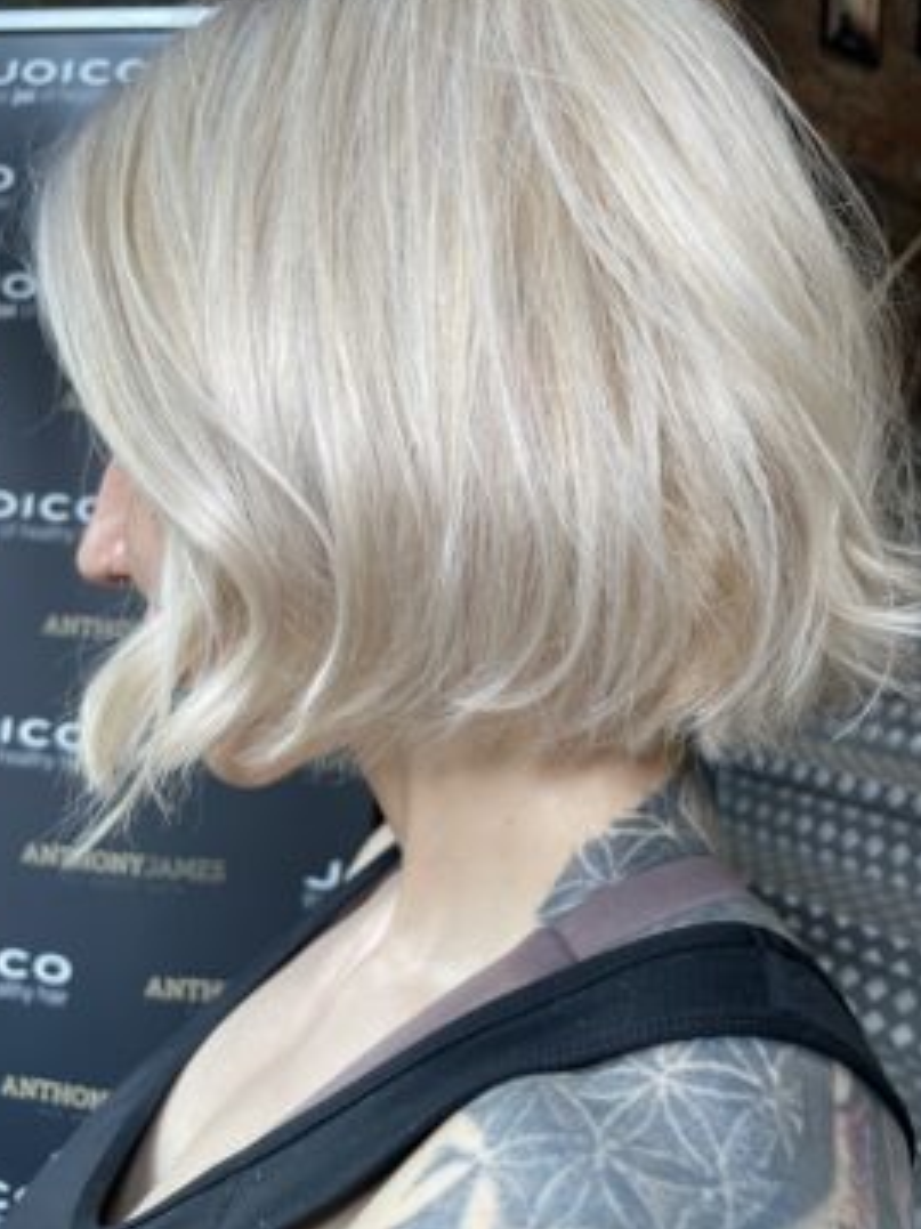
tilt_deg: -0.2
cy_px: 551
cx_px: 466
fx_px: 1029
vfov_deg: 61.5
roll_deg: -3.0
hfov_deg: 48.2
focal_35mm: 29
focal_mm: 4.2
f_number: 1.6
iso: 64
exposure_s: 1/121
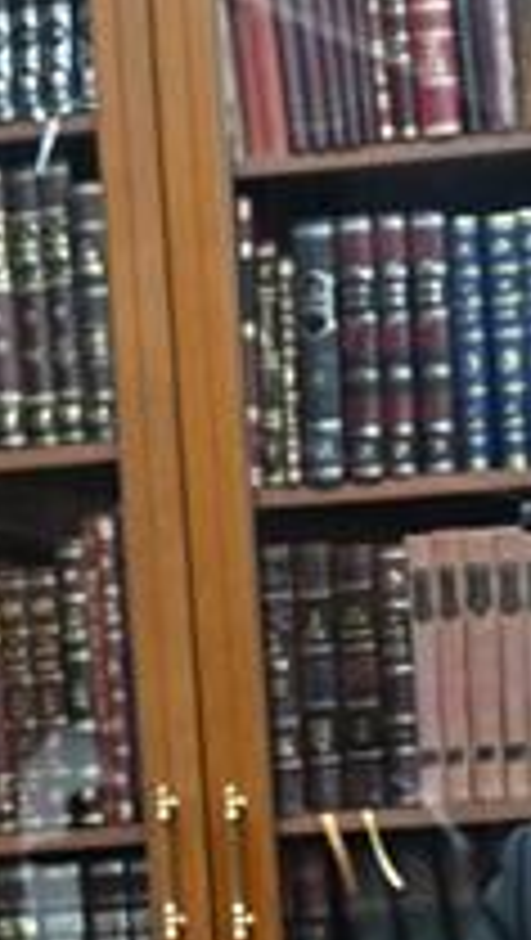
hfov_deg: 6.0
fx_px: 4992
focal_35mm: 200
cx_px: 756
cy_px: 1450
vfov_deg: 10.4
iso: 1000
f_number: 4
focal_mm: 39
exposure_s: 1/200
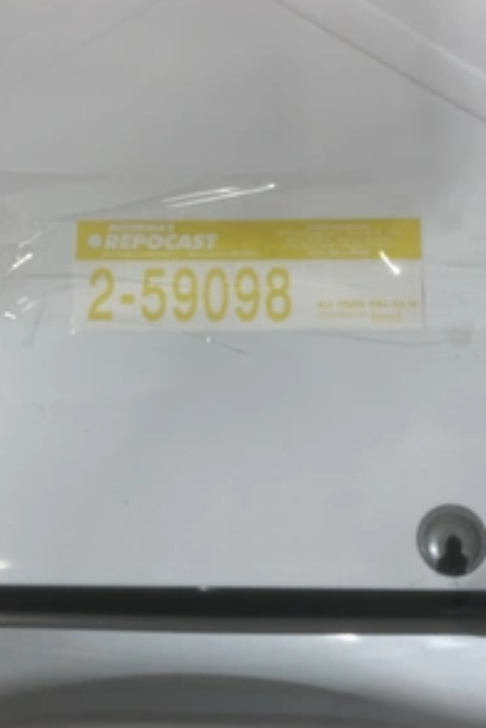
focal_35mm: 37
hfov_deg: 36.0
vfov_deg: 51.9
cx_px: 232
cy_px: 359
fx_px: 748
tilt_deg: -77.1
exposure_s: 1/120
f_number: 1.6
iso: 64
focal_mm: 5.1
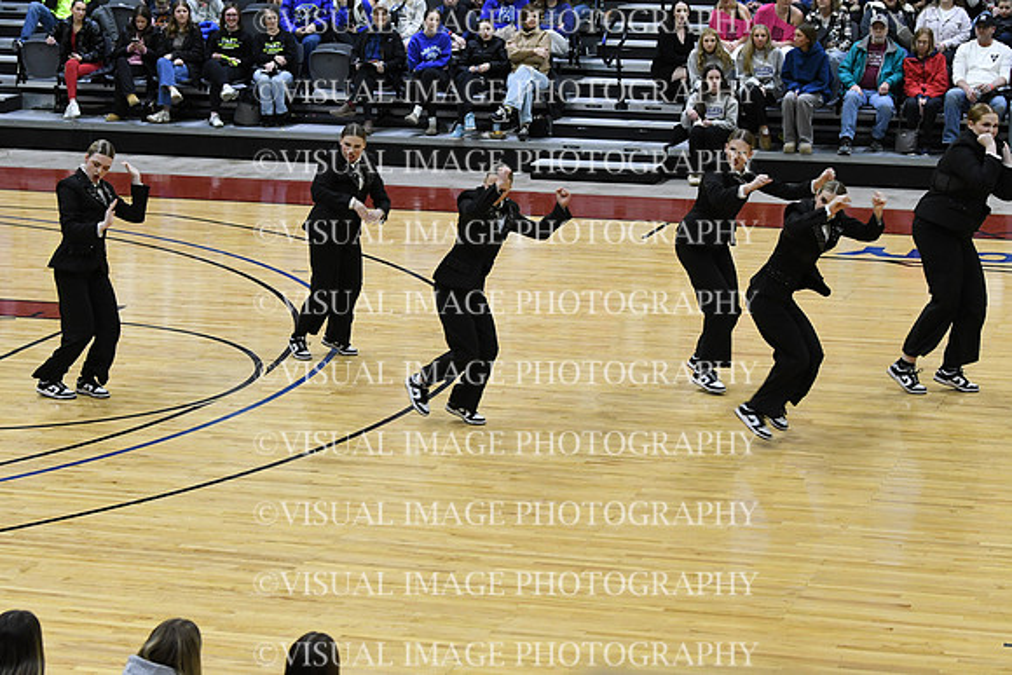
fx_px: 2952
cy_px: 338
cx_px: 506
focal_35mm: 105
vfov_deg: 13.0
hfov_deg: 19.5
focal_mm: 70
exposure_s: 1/250
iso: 2500
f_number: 4
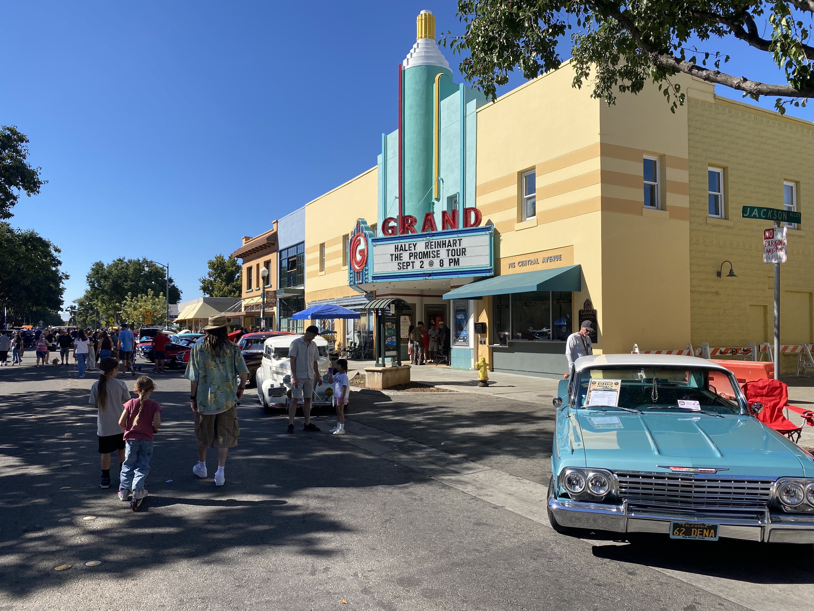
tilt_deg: +2.9
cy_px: 306
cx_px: 407
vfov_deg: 53.1
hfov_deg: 67.3
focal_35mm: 26
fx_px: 611
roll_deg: -0.3
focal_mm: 4.25
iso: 32
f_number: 1.8
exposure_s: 1/2967
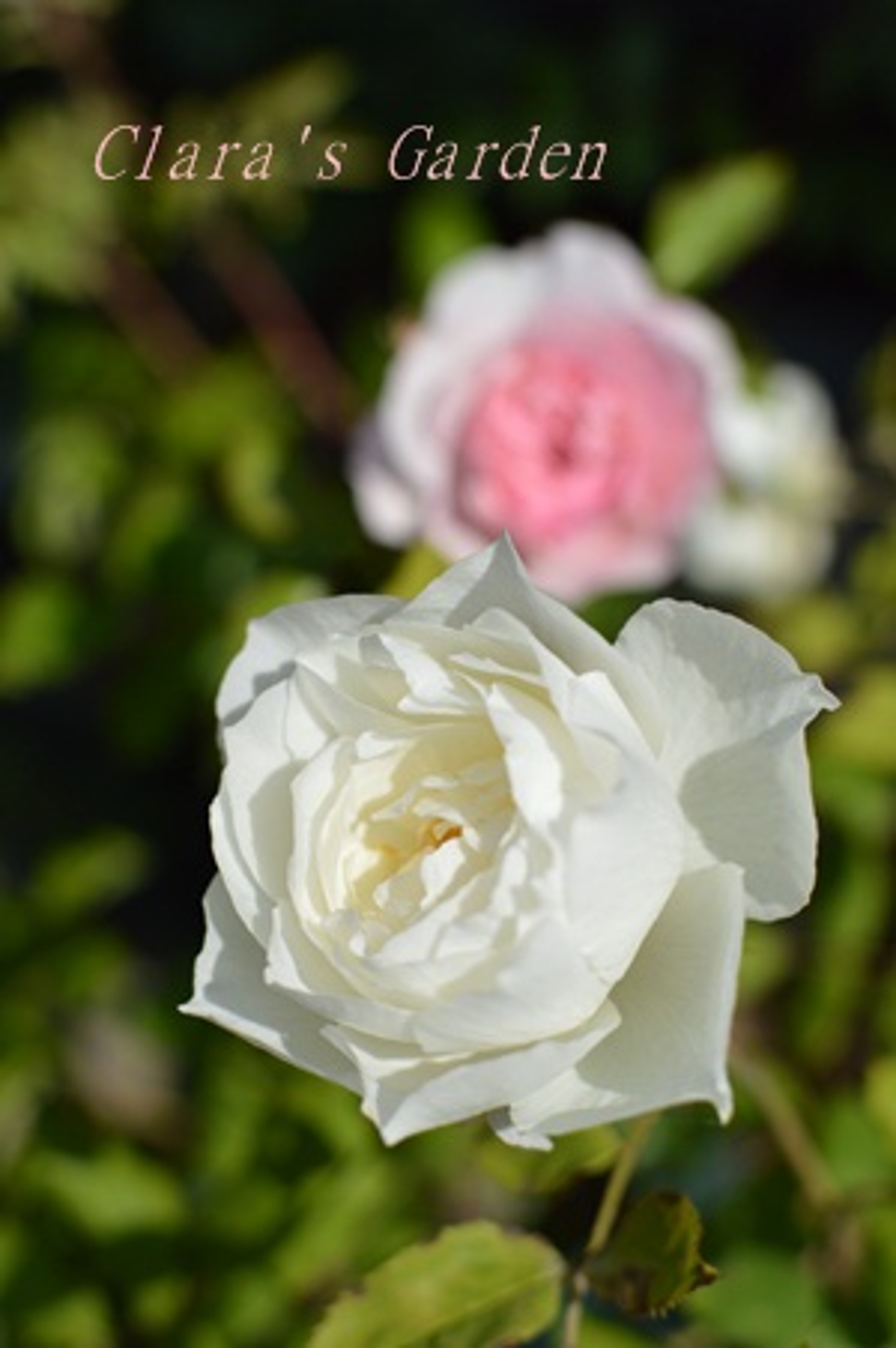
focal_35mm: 52
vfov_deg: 37.9
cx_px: 448
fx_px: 1963
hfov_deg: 25.7
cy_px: 674
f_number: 4
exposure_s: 1/1250
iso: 100
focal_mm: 35
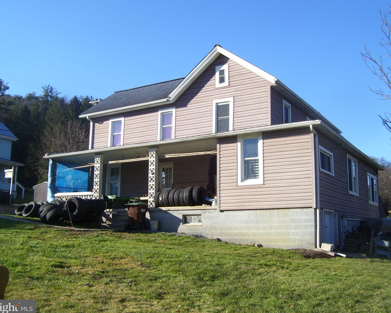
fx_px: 440
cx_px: 196
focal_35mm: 38
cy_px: 158
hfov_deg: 47.9
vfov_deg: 39.2
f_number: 4.8
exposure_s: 1/350
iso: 80
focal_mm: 6
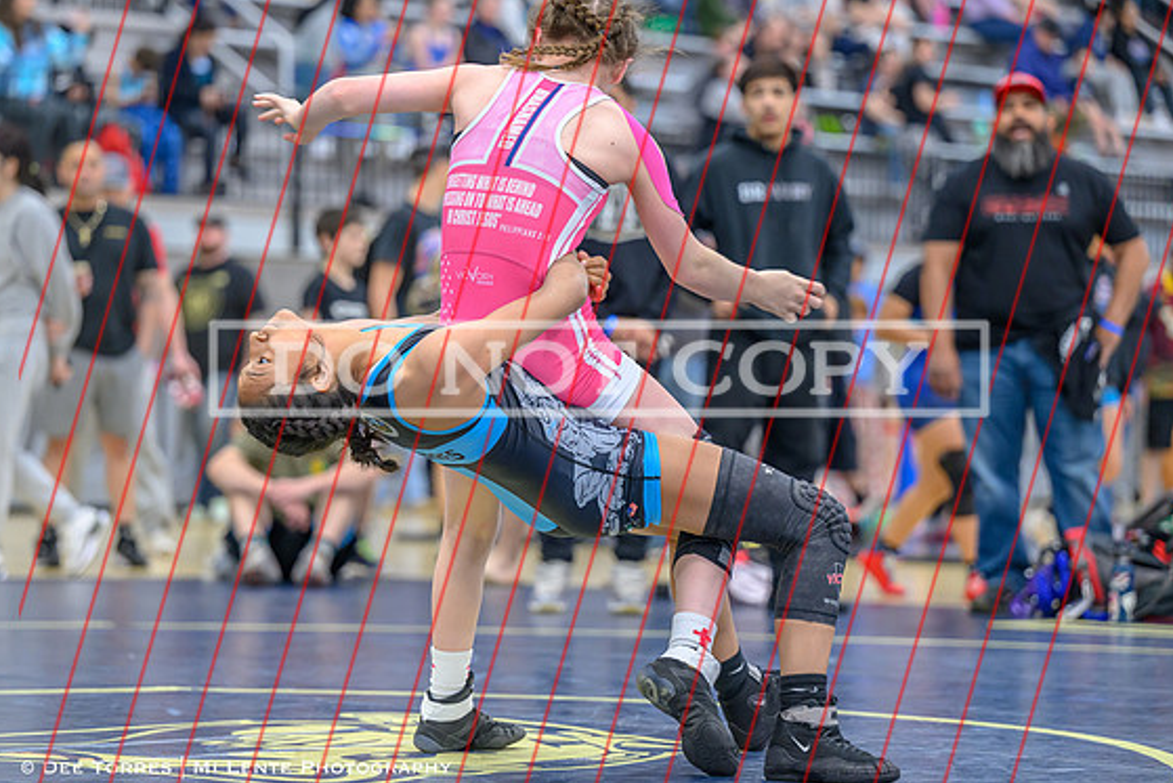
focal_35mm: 133
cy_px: 393
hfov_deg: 15.4
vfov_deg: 10.3
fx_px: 4334
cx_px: 558
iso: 2500
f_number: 2.8
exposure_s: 1/640
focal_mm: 115
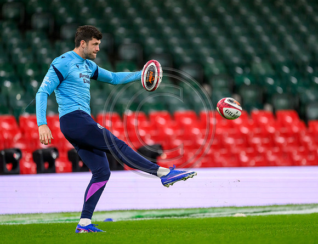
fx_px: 5696
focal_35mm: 615
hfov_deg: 3.2
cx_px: 160
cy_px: 122
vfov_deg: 2.5
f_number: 4
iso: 5000
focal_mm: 560
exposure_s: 1/2000
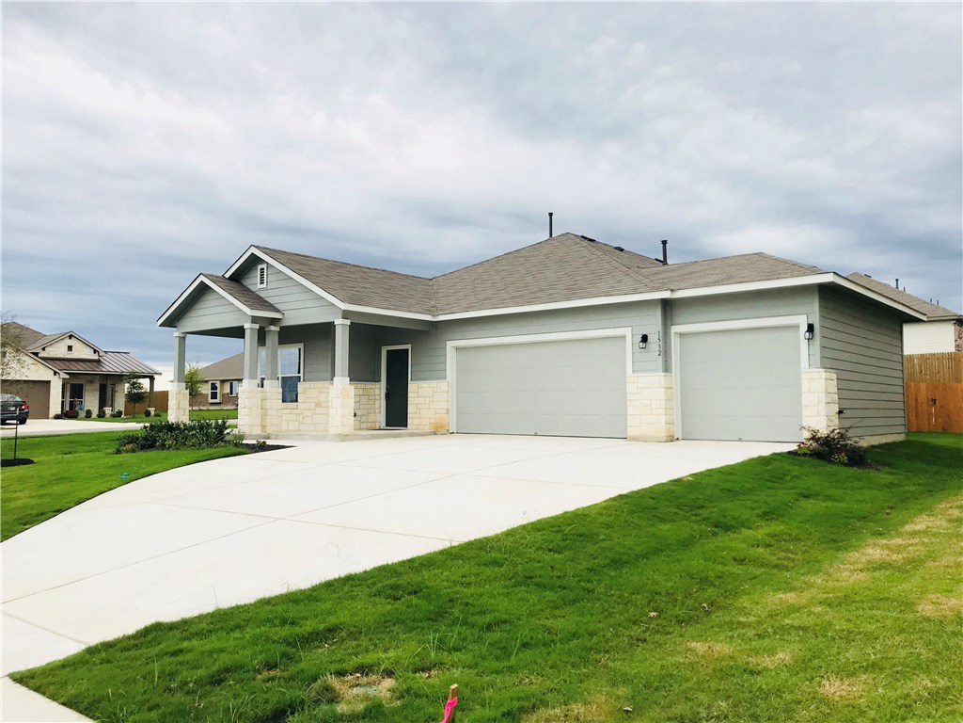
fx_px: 779
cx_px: 482
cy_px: 362
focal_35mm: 28
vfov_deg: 49.7
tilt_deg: +5.1
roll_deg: -0.4
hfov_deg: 63.4
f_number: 1.8
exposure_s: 1/2083
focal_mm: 3.99
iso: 20
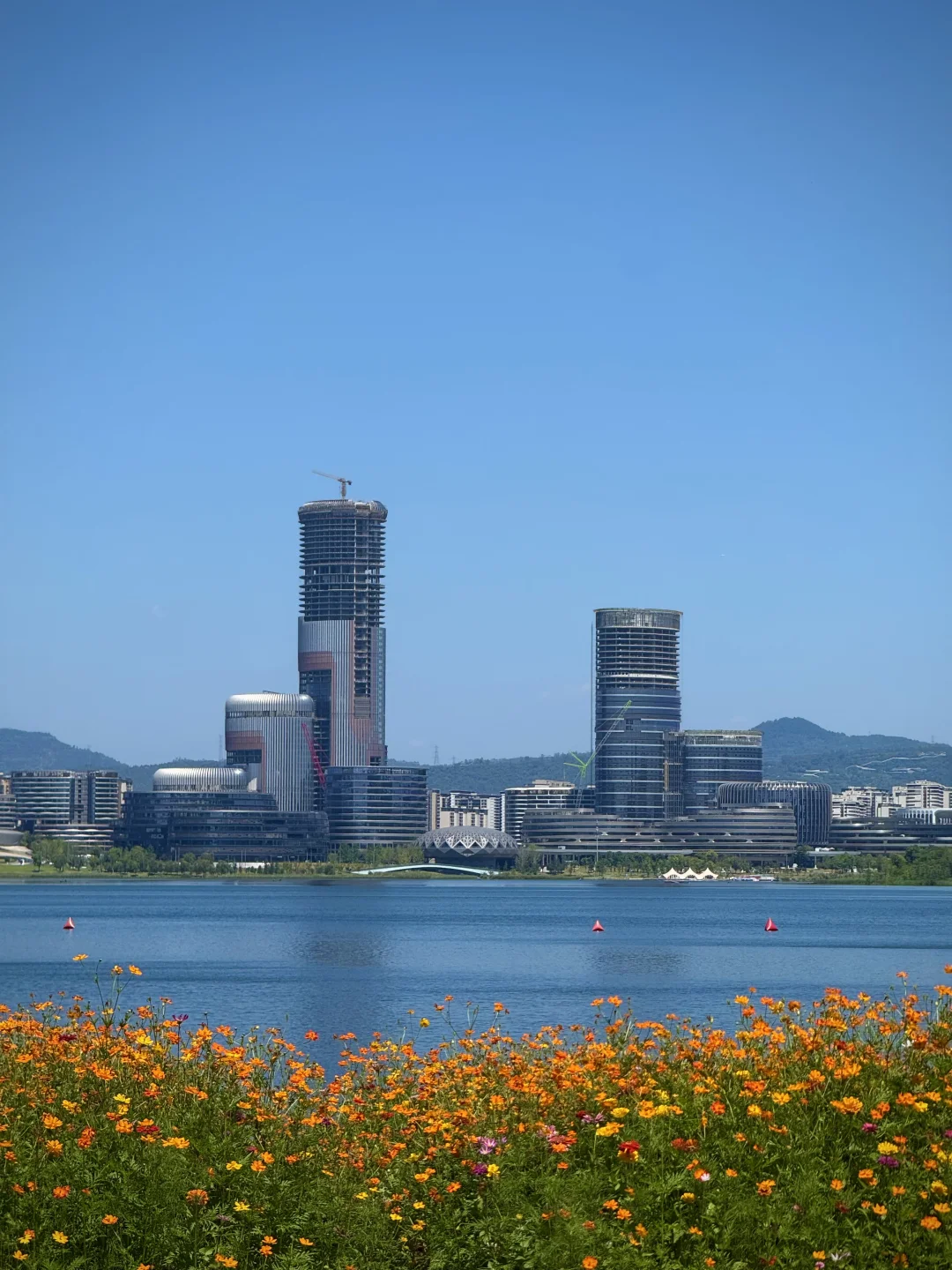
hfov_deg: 12.3
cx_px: 476
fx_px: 4400
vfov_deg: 16.4
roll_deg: -0.4
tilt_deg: +3.0
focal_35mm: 120
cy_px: 635
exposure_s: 1/2083
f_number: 2.8
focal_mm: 15.66
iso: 50
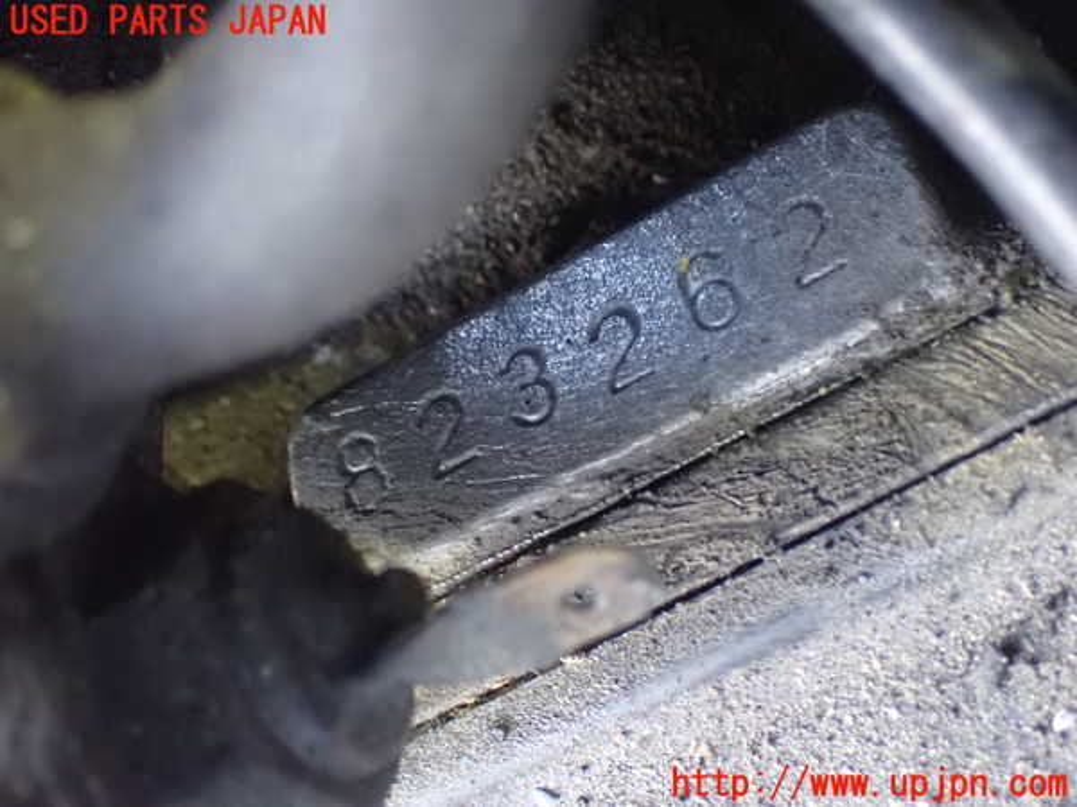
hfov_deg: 33.2
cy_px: 404
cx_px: 538
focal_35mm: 58
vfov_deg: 25.2
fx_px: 1805
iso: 1600
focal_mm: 10.35
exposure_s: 1/8
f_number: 3.5
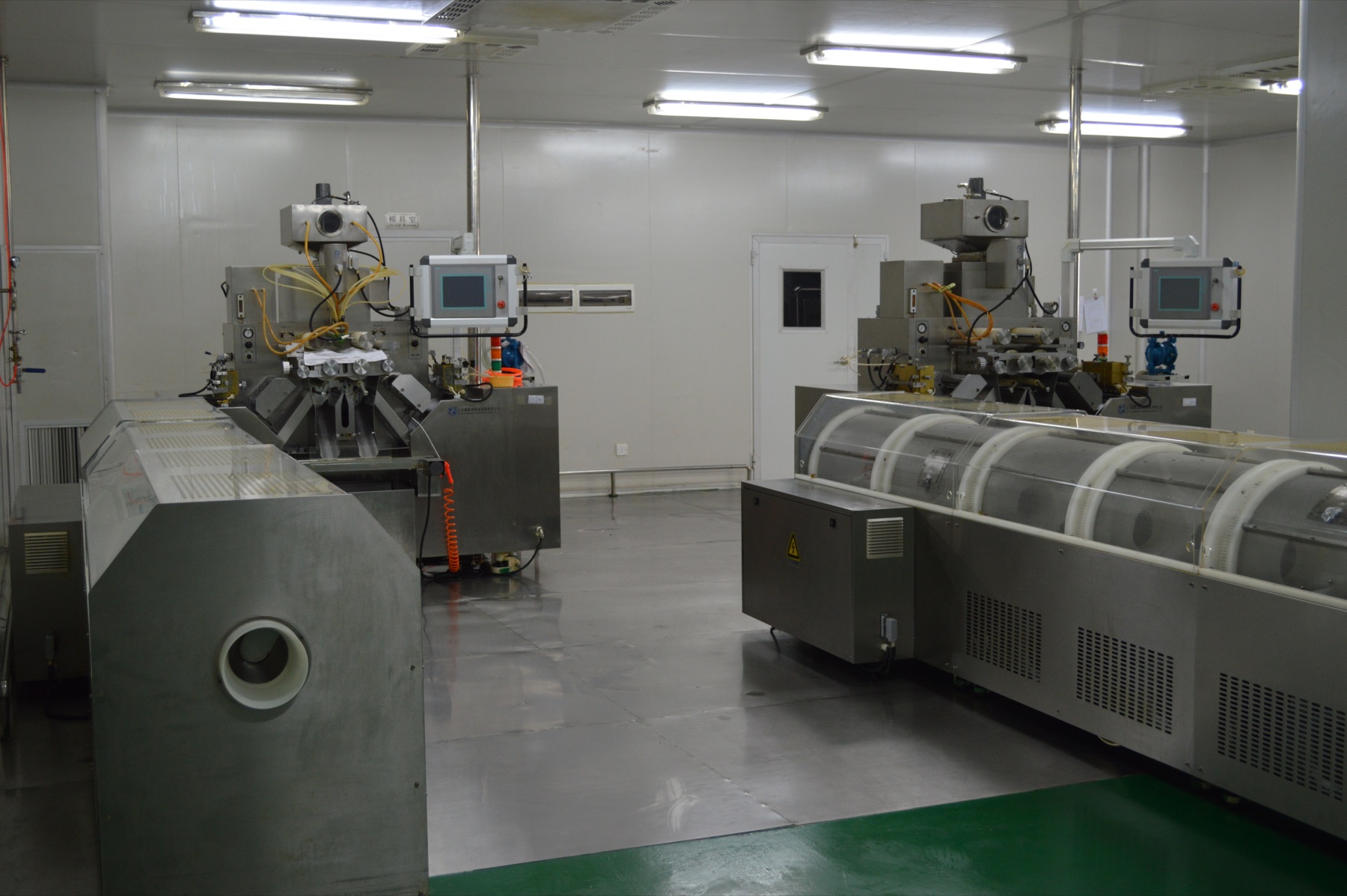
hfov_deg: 46.4
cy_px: 448
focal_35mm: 42
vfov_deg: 31.8
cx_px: 674
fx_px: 1570
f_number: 4.5
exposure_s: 1/30
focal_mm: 28
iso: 400
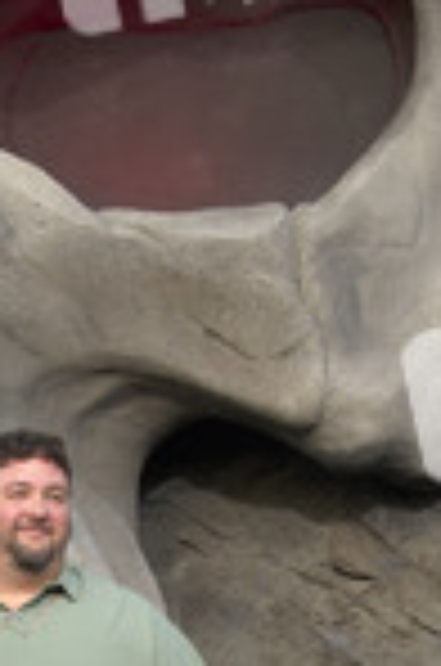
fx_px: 2400
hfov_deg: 10.3
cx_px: -135
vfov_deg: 15.6
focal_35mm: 130
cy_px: 603
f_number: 6.3
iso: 320
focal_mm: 48
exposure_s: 1/250
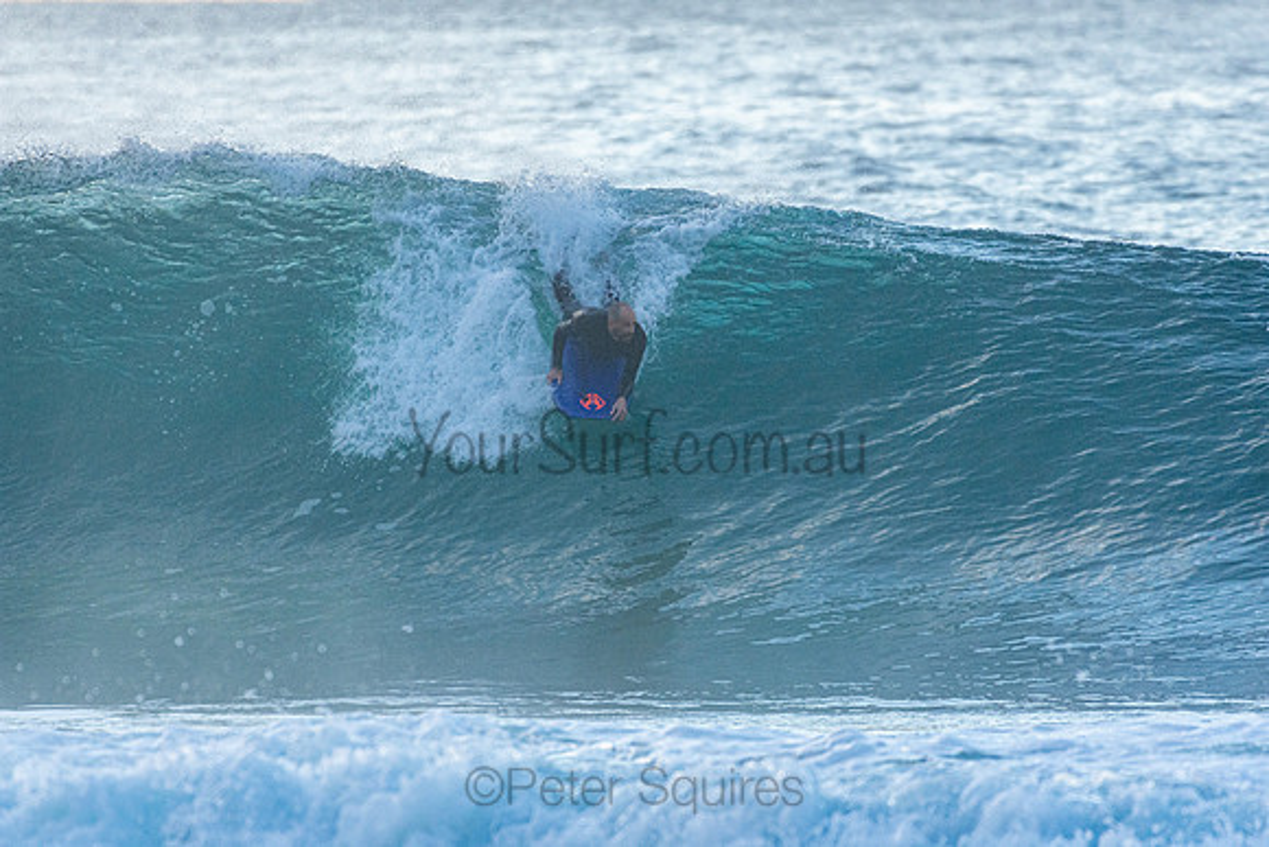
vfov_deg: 1.9
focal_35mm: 720
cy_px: 424
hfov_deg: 2.9
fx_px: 25385
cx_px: 634
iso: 720
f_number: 5.6
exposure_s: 1/1250
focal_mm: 480
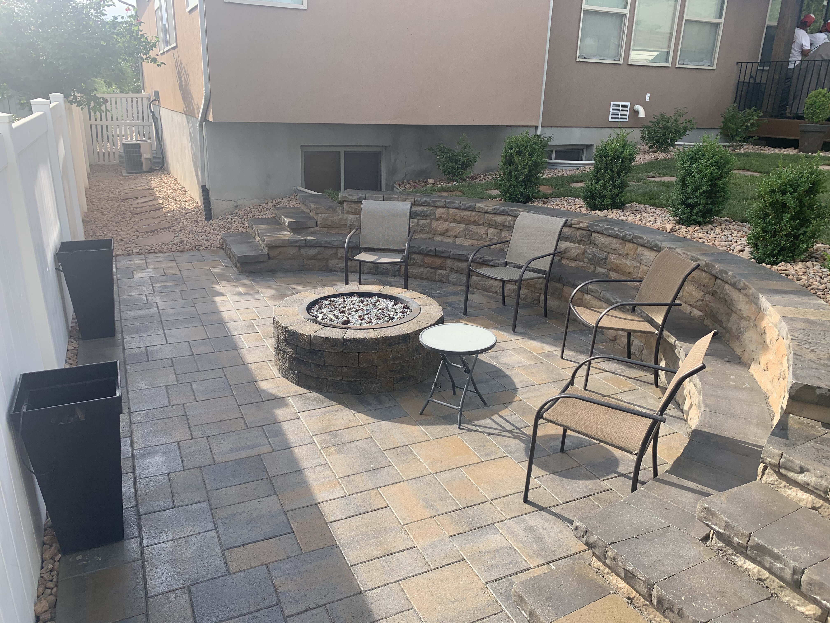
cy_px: 312
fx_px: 623
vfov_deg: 53.1
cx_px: 415
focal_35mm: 26
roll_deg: -1.2
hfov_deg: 67.3
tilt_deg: -19.0
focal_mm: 4.25
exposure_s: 1/647
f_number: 1.8
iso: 25
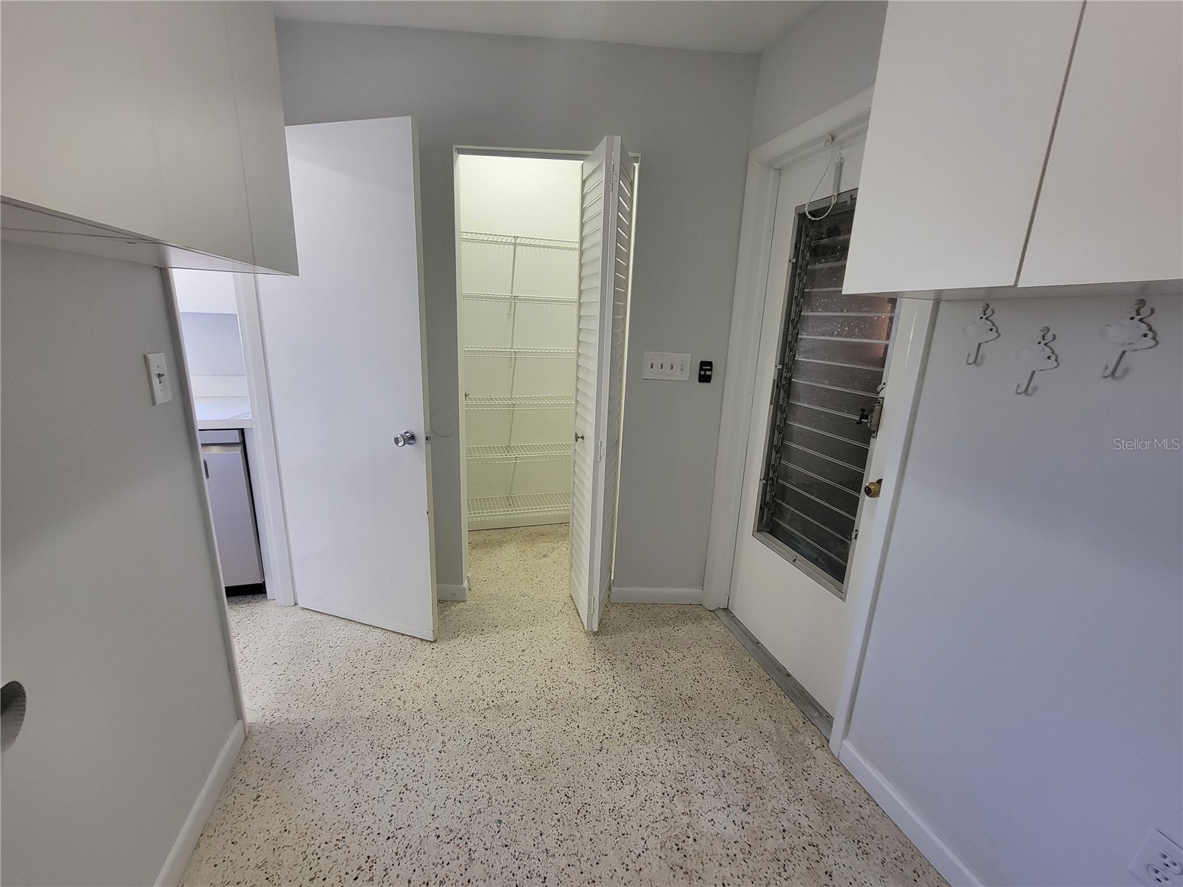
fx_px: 444
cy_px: 444
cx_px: 592
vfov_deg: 89.9
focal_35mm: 13
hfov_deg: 106.2
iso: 200
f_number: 2.2
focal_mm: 2.2
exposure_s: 1/60
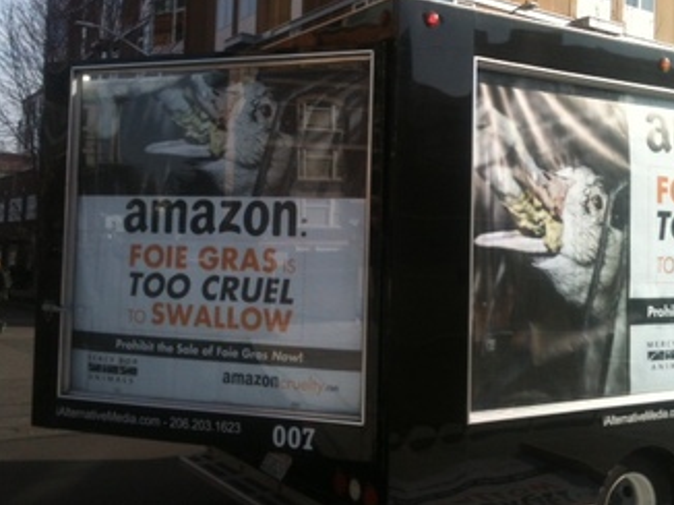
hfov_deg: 43.7
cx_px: 405
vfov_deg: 33.4
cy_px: 199
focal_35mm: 43
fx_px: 837
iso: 64
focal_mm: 3.85
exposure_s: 1/985
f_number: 2.8
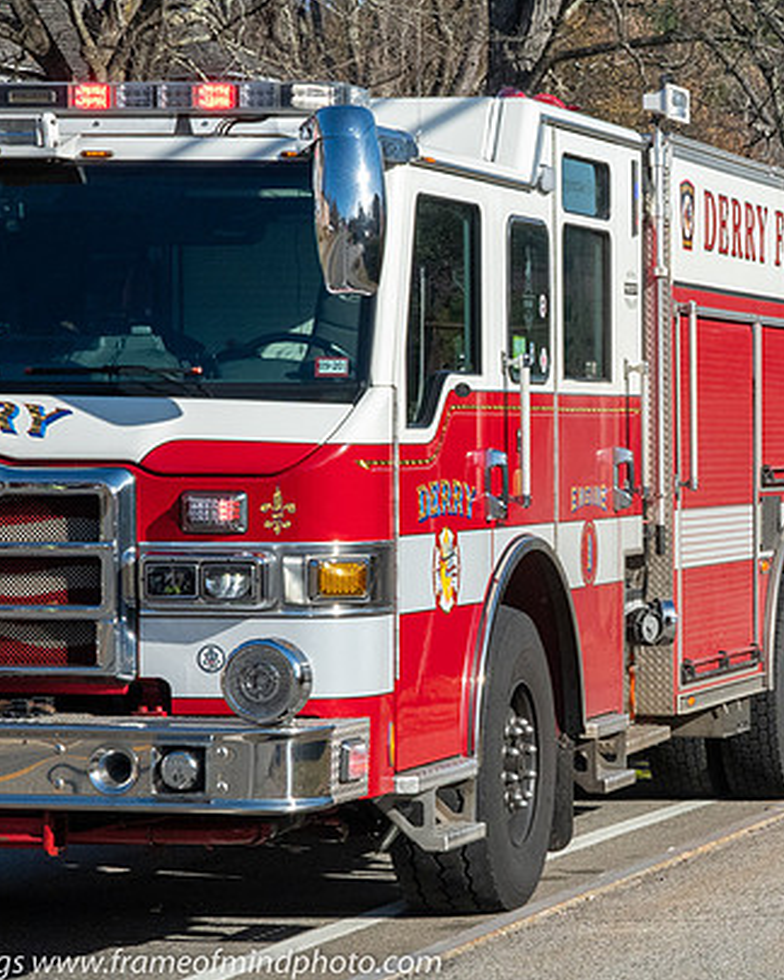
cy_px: 567
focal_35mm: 137
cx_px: 764
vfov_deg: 14.1
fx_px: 3974
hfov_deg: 11.2
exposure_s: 1/2500
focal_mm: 48
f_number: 9
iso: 1000
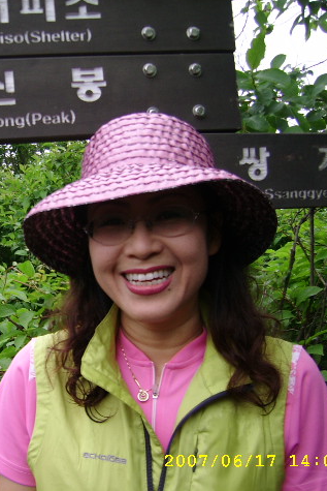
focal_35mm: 49
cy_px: 245
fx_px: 667
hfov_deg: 26.8
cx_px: 44
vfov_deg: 40.3
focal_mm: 5.95
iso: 50
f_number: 2.8
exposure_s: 1/229
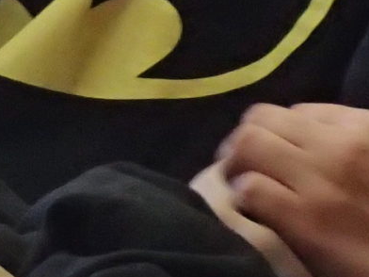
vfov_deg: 2.8
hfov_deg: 3.8
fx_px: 5575
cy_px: -365
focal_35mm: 523
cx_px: -102
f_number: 4.4
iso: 640
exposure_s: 1/80
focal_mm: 14.41
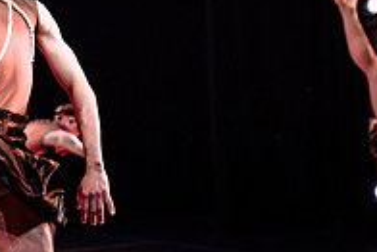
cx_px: 42
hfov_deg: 27.5
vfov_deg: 19.2
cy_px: 134
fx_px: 744
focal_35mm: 71
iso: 1000
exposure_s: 1/640
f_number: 1.4
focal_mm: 24
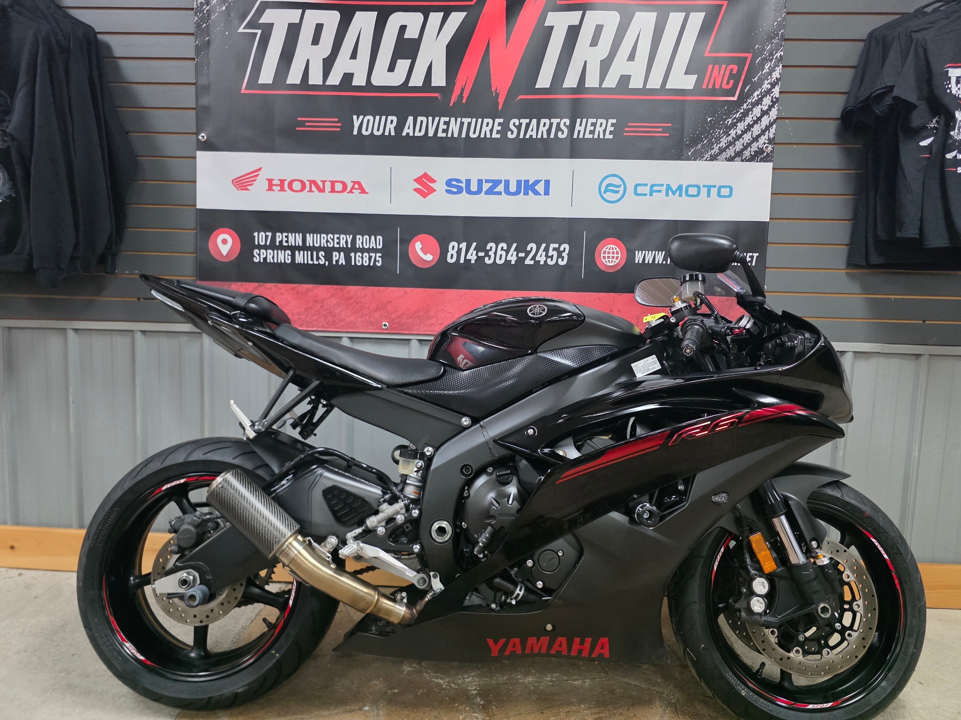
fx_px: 639
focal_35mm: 23
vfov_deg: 58.9
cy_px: 360
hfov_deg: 73.9
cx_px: 480
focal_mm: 6.3
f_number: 1.7
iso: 1000
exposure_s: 1/120
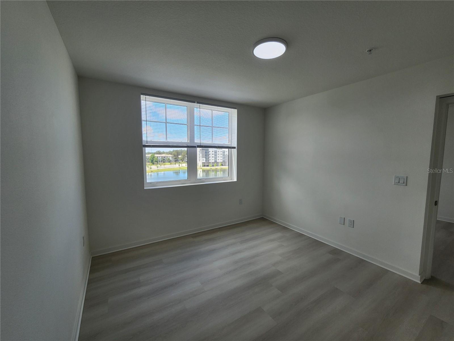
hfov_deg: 106.2
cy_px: 170
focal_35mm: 13
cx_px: 227
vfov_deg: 89.9
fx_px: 170
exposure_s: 1/242
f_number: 2.2
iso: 50
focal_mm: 2.2
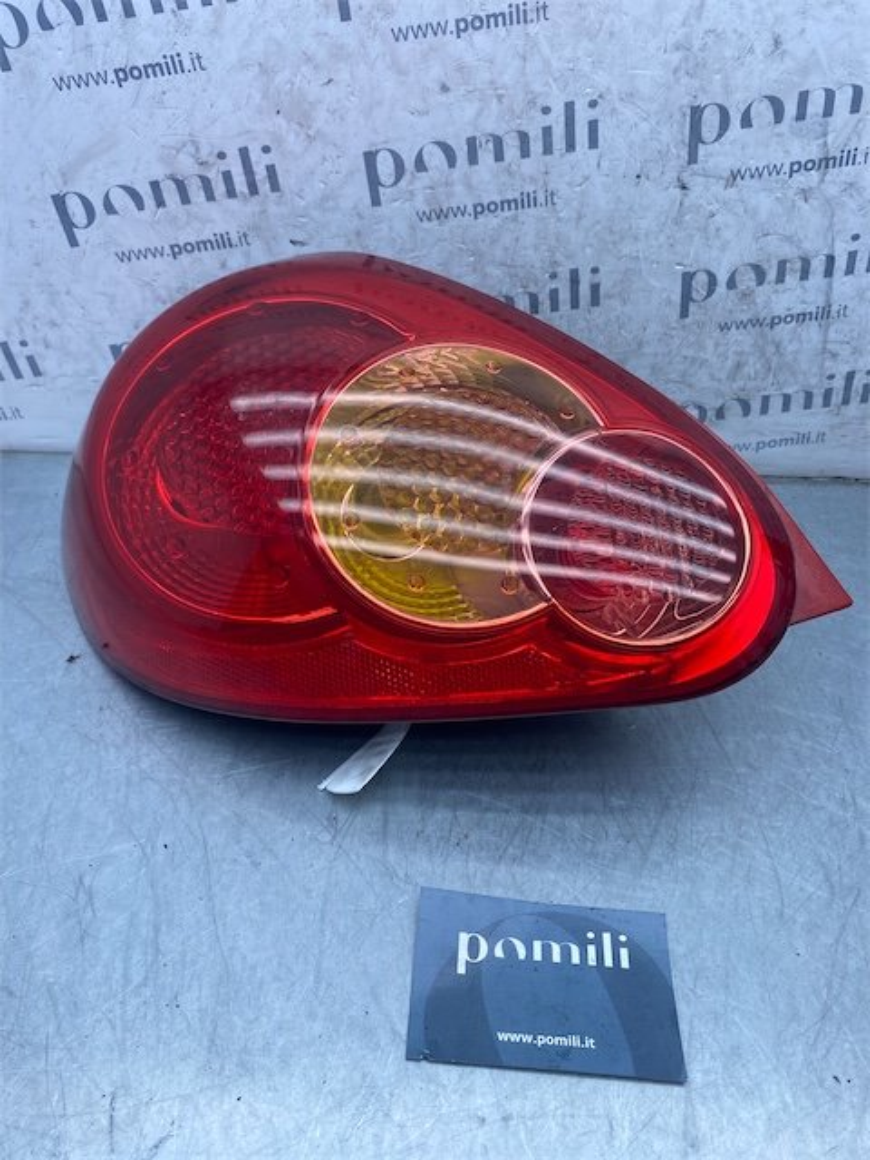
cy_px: 580
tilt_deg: -40.9
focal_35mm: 26
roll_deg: -2.9
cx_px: 435
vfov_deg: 67.3
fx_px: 871
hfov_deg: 53.1
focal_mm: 4.25
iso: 32
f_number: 1.8
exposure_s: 1/666
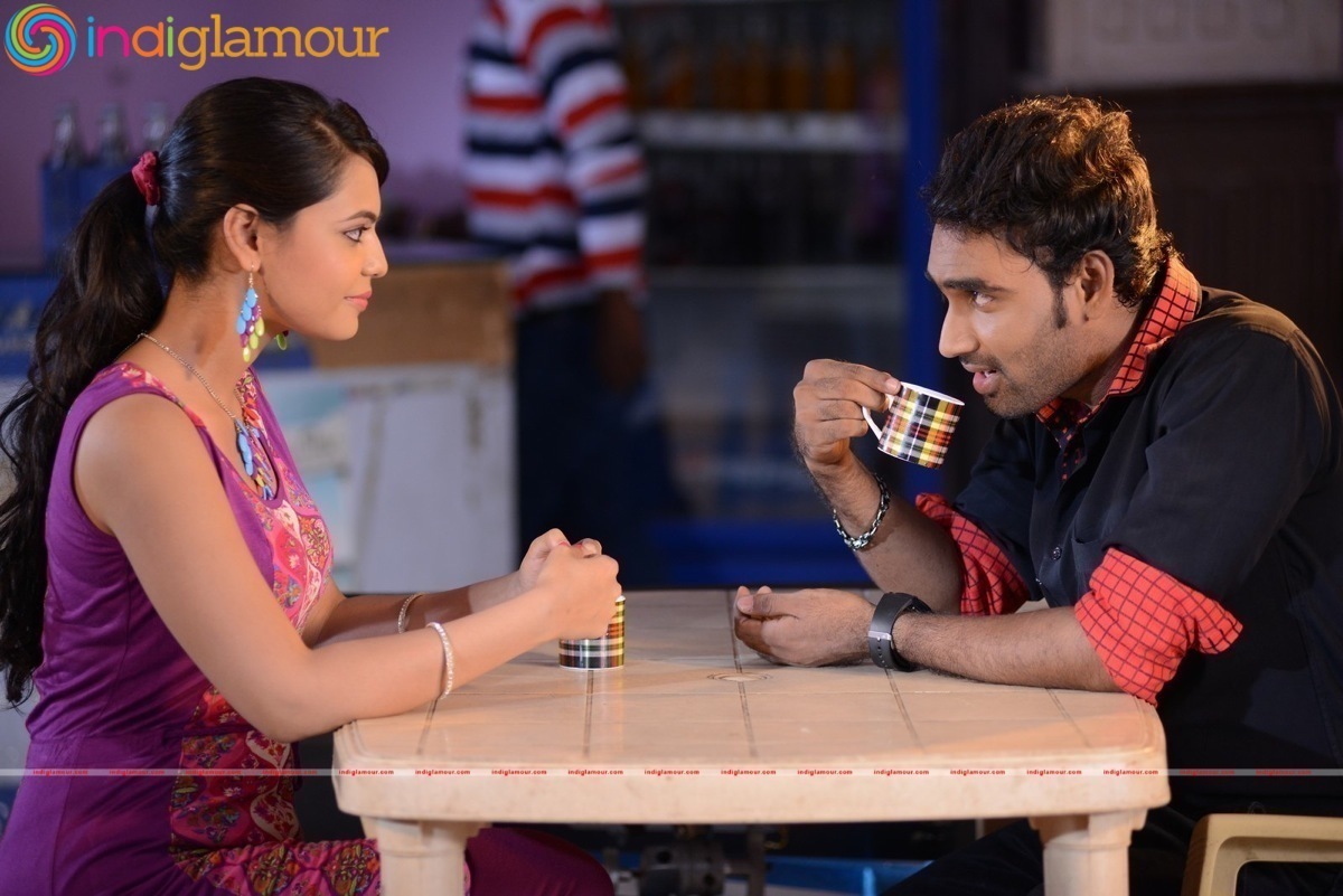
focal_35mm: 135
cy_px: 448
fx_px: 5038
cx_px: 672
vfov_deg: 10.2
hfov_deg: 15.2
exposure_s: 1/640
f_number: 2.8
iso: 1000
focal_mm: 135
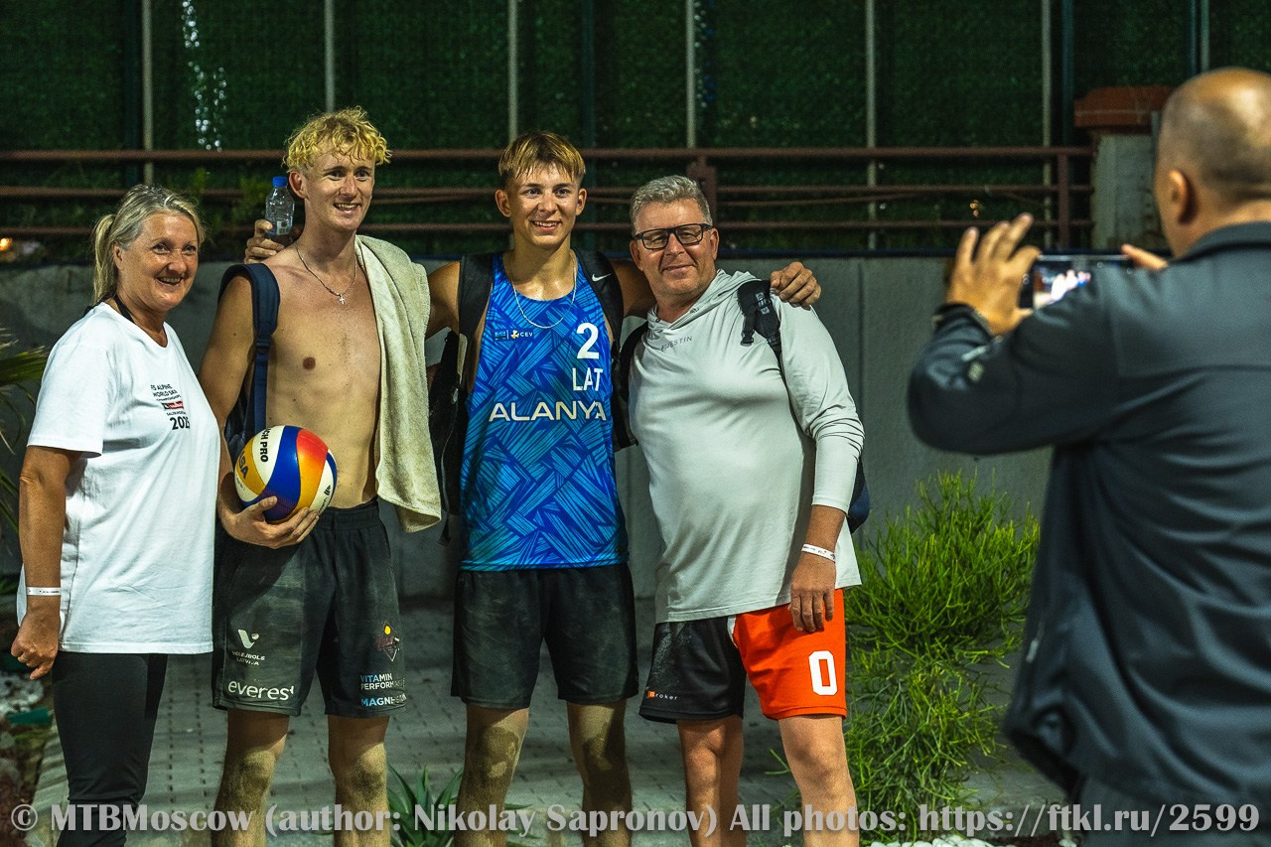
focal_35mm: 105
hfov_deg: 19.5
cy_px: 424
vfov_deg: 13.0
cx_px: 636
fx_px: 3706
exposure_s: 1/250
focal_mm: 70
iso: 1600
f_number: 3.5
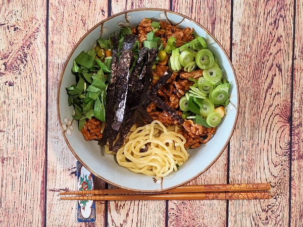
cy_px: 114
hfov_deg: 73.9
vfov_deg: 58.9
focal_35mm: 23
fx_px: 201
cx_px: 152
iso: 798
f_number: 1.69
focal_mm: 7.01
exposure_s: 1/100
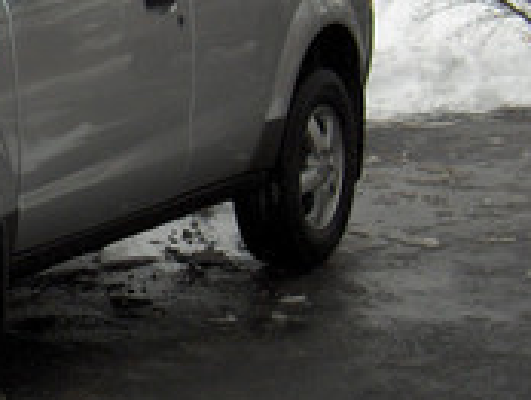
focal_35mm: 123
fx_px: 1889
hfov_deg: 15.5
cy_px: 144
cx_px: -84
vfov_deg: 12.1
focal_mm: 8
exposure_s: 1/114
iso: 200
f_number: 2.8
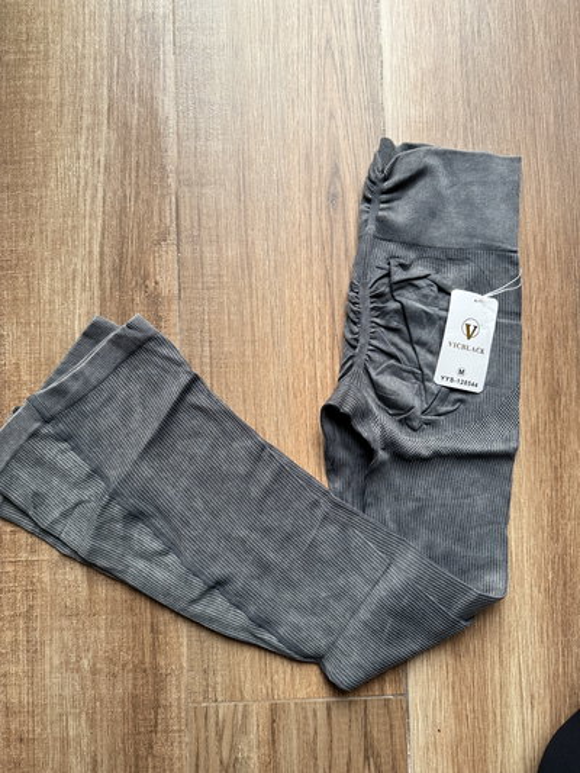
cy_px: 386
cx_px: 290
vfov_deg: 71.6
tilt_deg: -86.3
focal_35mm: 24
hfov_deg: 56.8
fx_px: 536
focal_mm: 6.76
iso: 160
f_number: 1.78
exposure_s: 1/121
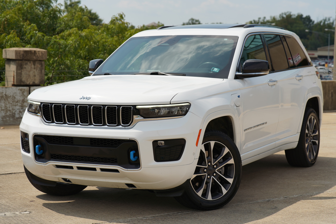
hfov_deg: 23.9
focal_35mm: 85
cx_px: 168
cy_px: 112
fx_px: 794
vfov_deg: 16.1
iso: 100
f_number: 4.5
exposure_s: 1/800
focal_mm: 85
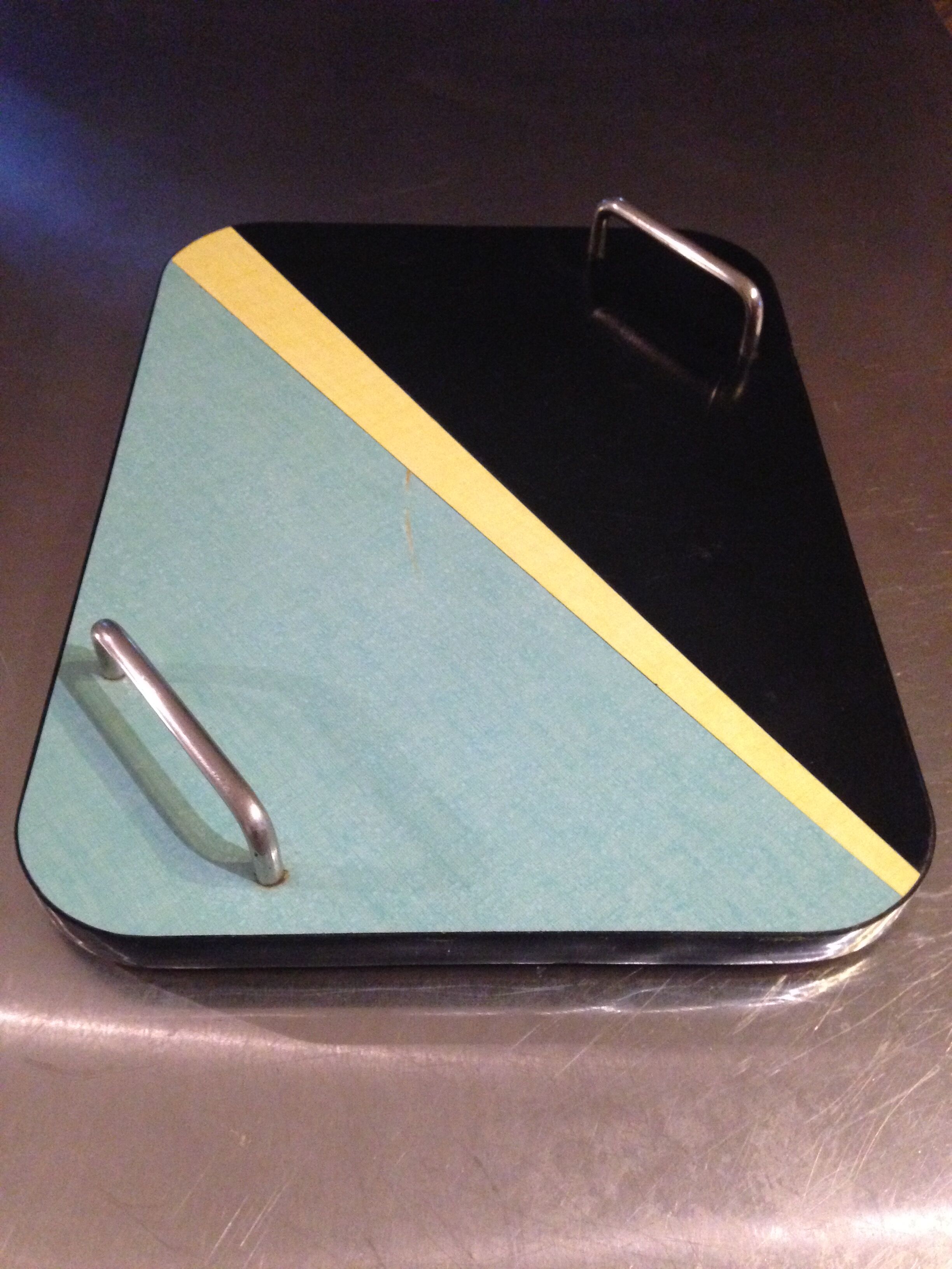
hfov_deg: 42.9
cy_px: 634
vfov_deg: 55.4
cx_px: 476
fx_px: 1210
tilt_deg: -49.8
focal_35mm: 33
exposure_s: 1/17
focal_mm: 4.12
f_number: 2.4
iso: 500
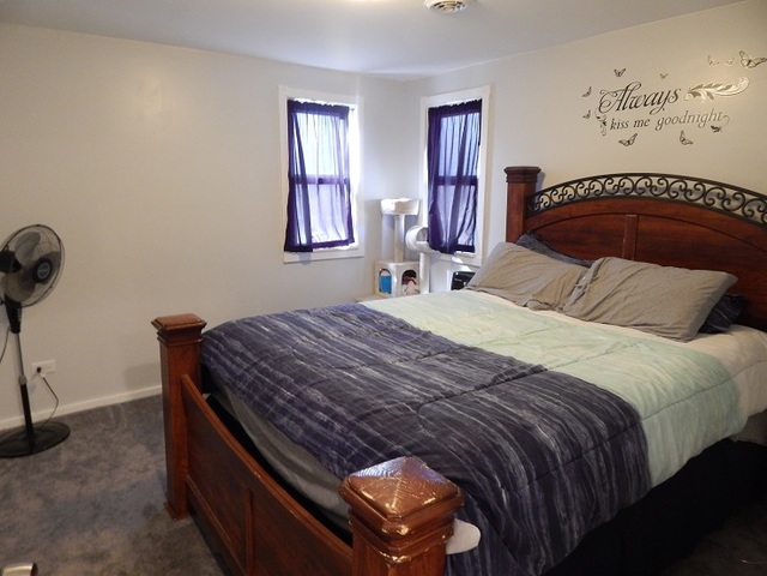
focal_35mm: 23
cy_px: 288
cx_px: 384
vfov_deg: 58.9
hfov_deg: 73.9
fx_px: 510
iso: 400
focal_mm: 4
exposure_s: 1/10
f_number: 3
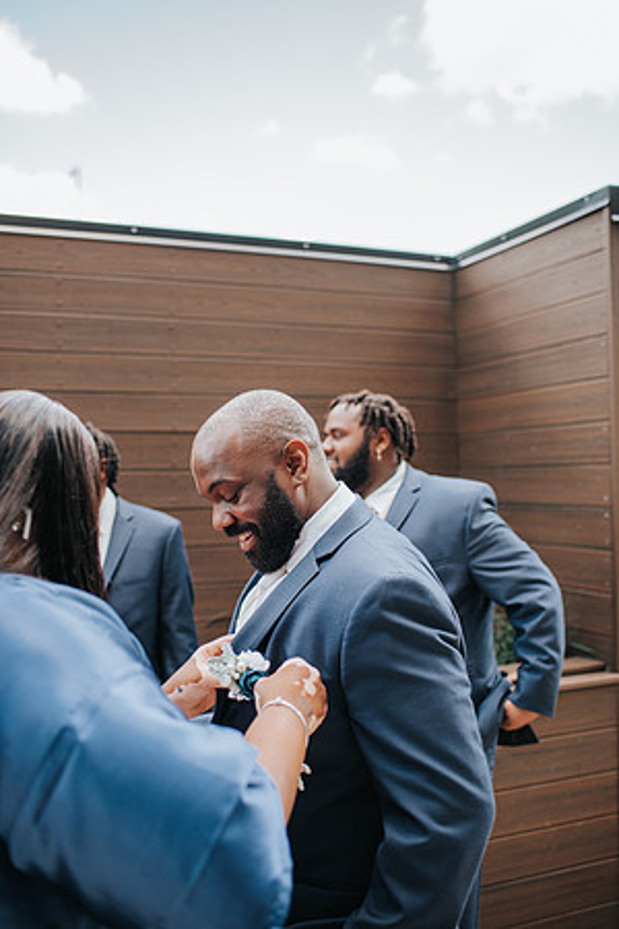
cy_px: 464
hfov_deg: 37.9
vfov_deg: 54.4
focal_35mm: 35
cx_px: 310
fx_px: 903
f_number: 2.2
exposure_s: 1/800
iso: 280
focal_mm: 35
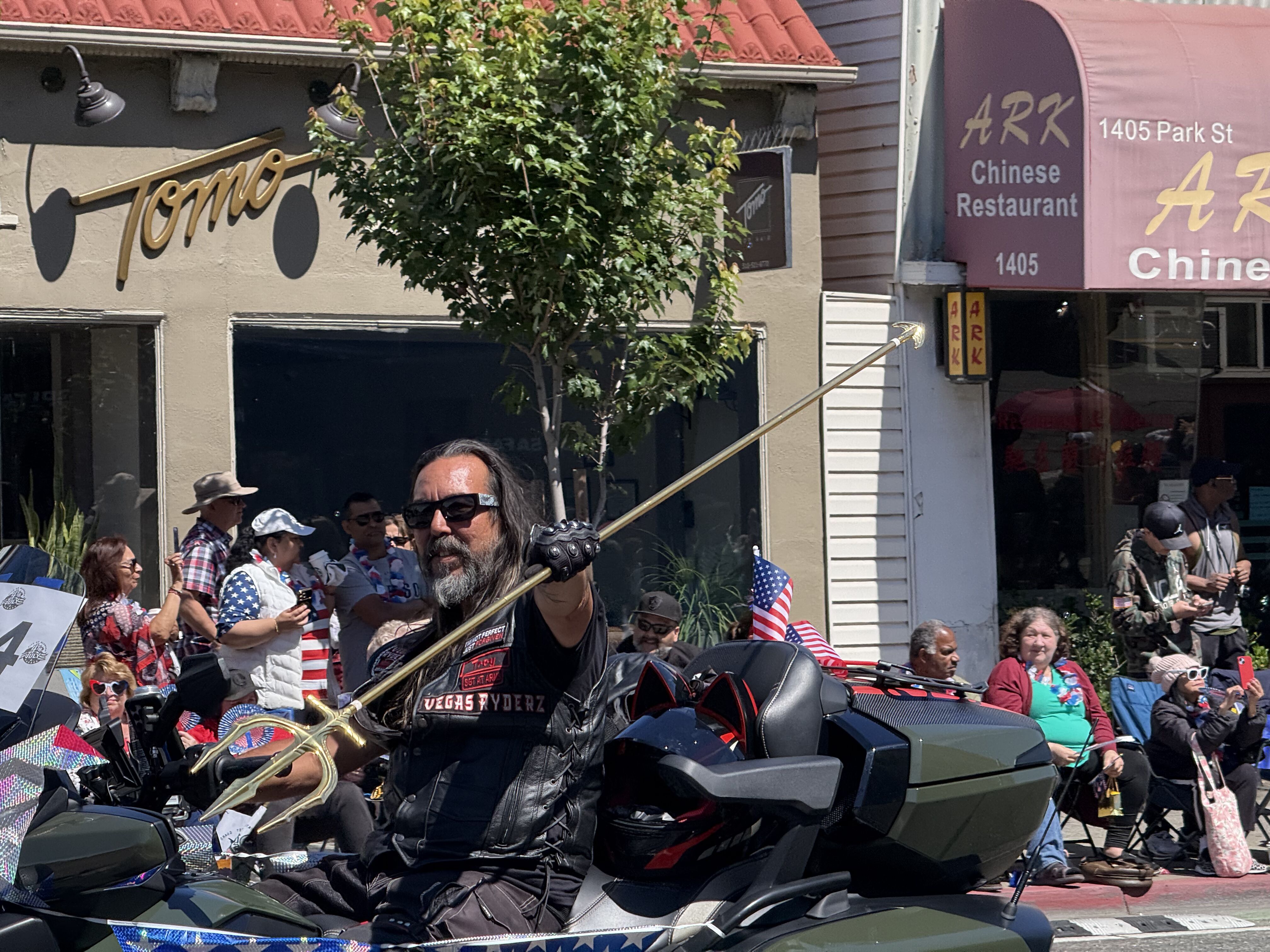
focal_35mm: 120
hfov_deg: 16.4
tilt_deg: -0.2
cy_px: 476
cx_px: 635
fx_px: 4403
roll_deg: +1.7
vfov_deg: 12.3
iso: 64
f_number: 2.8
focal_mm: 15.66
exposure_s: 1/990
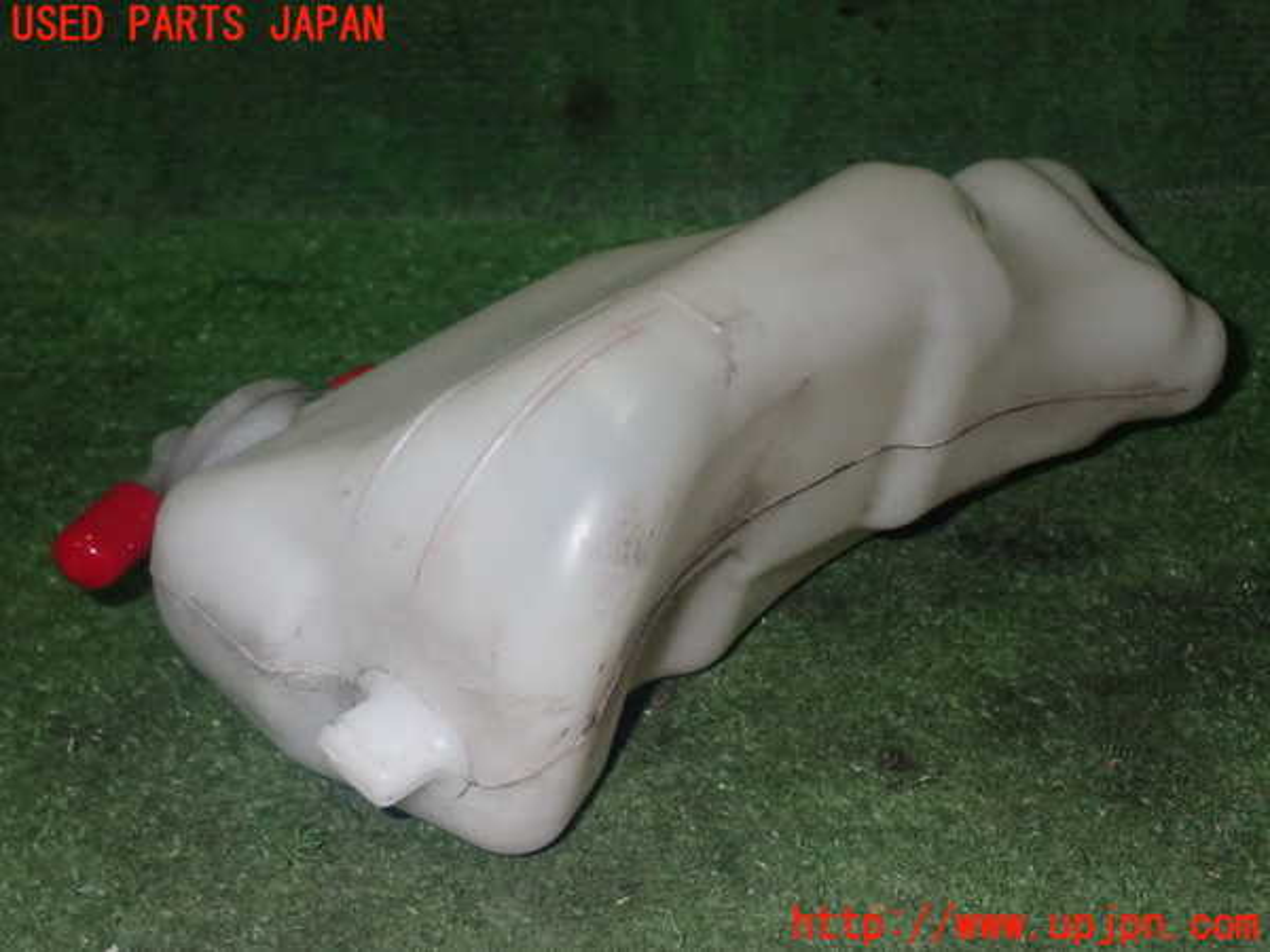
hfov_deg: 33.2
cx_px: 635
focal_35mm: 58
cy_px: 476
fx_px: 2128
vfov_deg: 25.2
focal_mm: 10.35
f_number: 10
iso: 800
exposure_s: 1/60
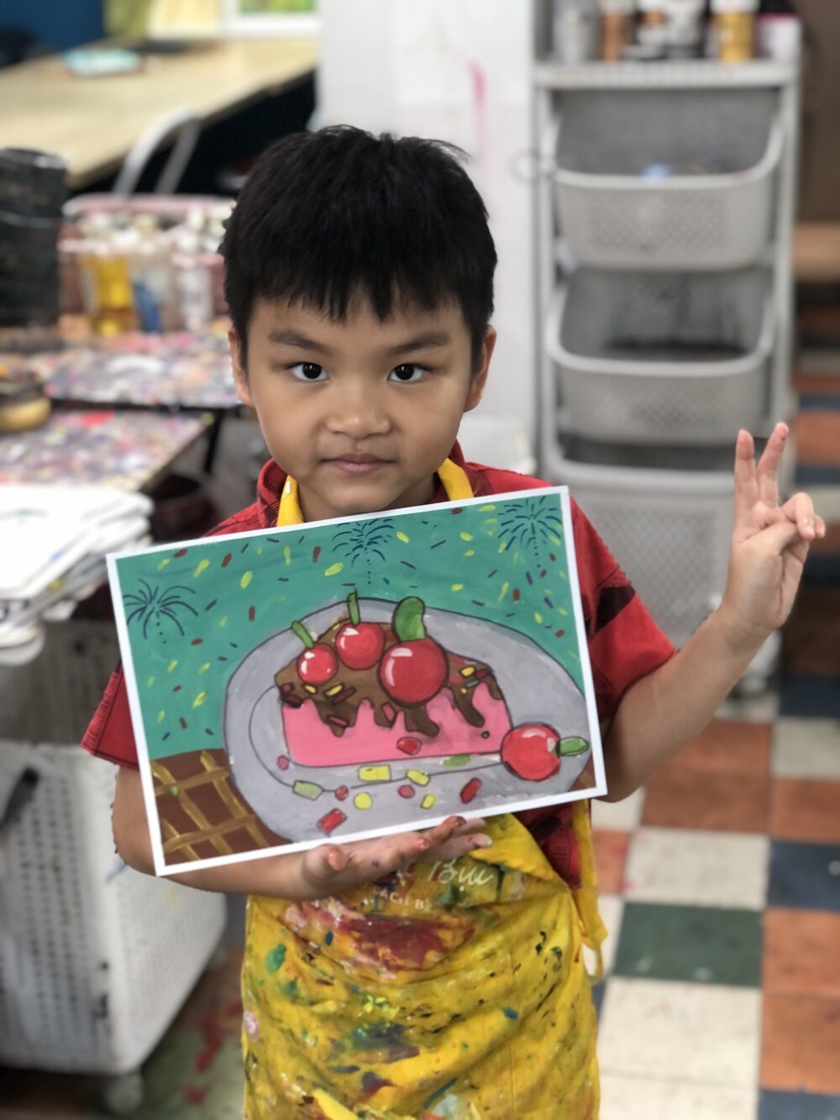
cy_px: 560
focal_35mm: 57
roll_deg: +2.7
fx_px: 1844
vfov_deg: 33.8
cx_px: 420
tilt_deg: -22.2
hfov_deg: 25.7
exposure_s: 1/33
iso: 100
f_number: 2.8
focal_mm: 6.6
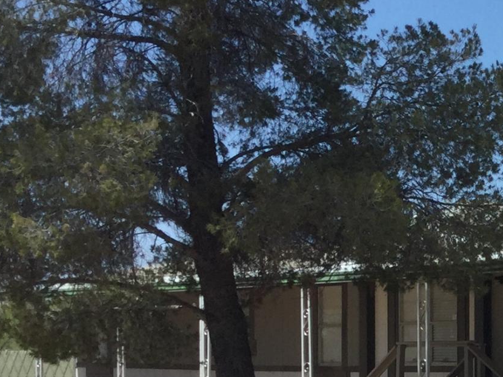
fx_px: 1628
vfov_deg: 13.1
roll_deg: +0.1
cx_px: 699
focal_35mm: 112
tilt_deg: -1.5
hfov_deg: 16.4
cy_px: 370
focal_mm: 3.3
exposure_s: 1/1456
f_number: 2.4
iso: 25
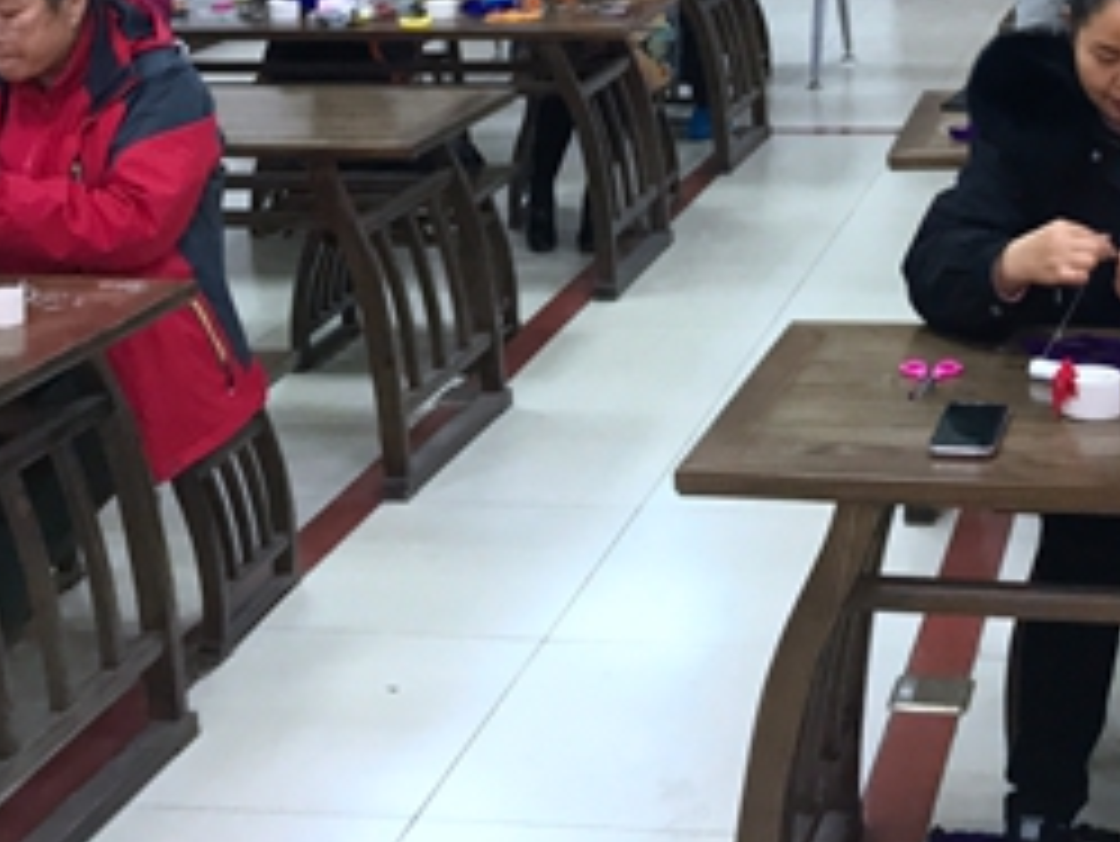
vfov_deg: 19.0
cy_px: -230
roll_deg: +1.4
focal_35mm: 72
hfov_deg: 26.5
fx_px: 2331
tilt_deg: -0.5
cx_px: 891
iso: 160
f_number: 1.8
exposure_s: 1/30
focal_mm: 3.99
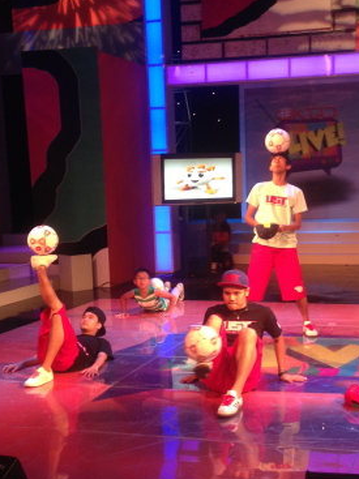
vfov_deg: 32.1
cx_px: 231
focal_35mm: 60
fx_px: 830
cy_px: 284
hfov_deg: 24.3
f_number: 2.4
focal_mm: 4.13
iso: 125
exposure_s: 1/20
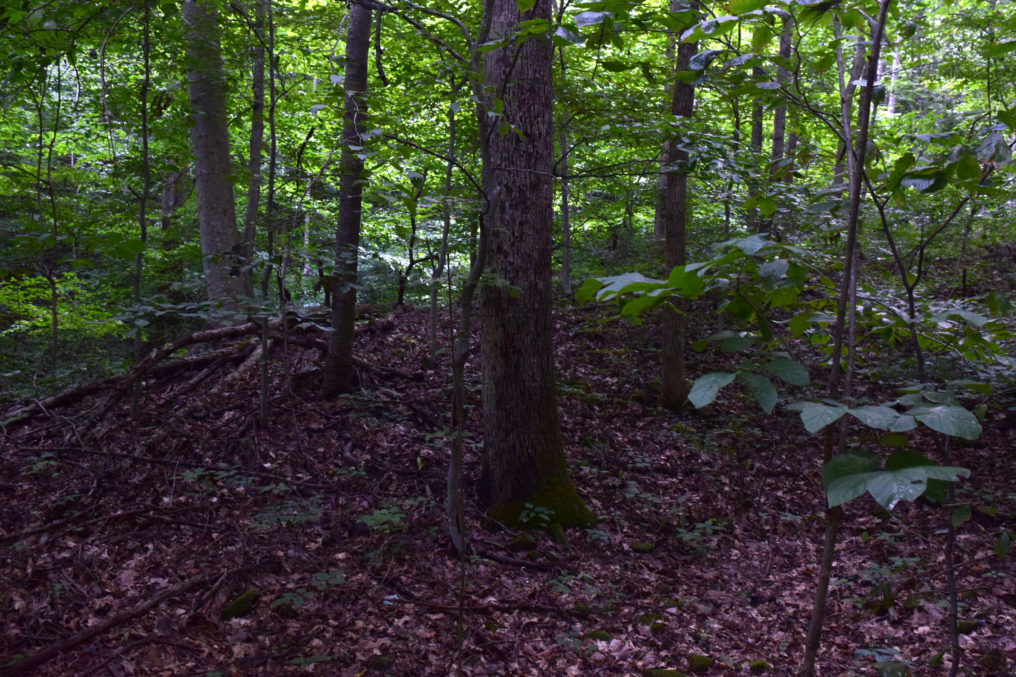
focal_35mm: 30
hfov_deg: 61.9
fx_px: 847
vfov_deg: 43.6
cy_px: 338
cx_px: 508
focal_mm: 20
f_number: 6.3
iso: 1600
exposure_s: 1/15
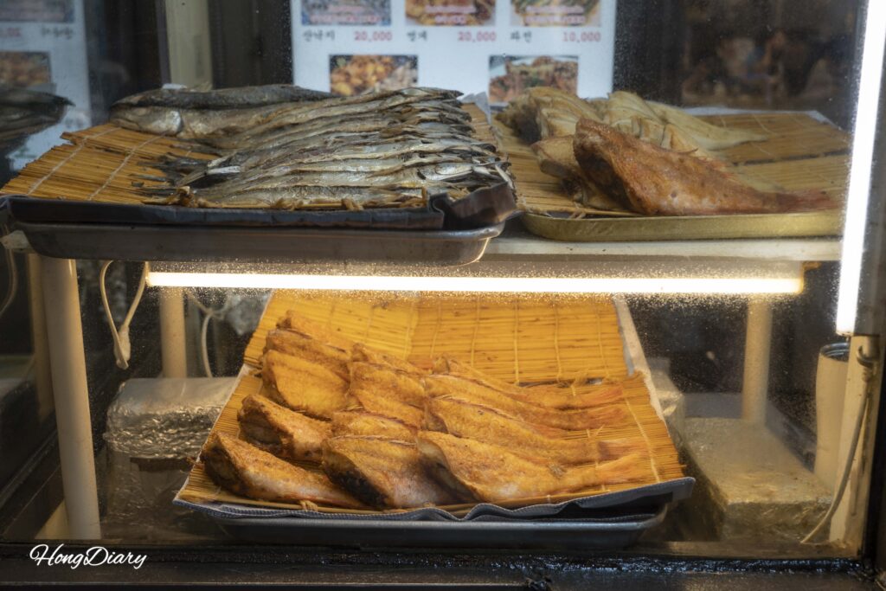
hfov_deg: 48.5
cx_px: 443
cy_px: 296
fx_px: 985
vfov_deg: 33.4
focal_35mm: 40
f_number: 5.6
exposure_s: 1/60
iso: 100
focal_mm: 40
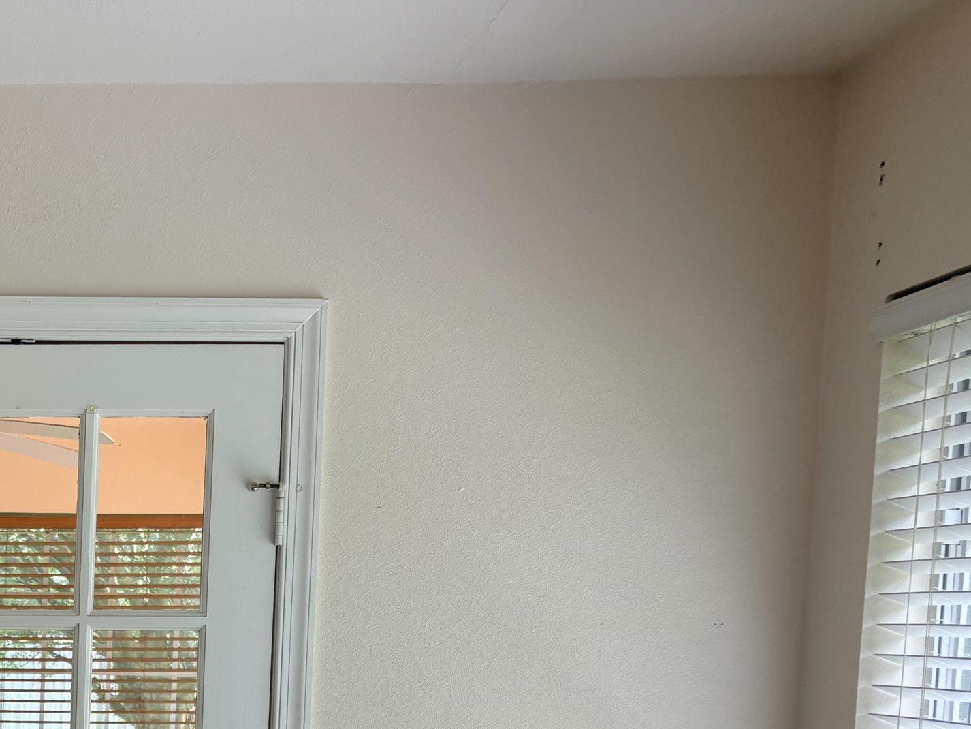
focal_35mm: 56
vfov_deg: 24.6
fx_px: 1571
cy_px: 775
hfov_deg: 31.0
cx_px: -71
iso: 40
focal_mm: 5.96
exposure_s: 1/121
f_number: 1.6
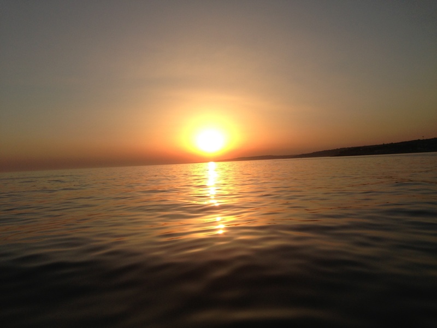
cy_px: 164
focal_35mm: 33
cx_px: 218
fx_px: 417
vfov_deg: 42.9
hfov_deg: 55.4
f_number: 2.4
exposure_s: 1/1808
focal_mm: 4.13
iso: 50
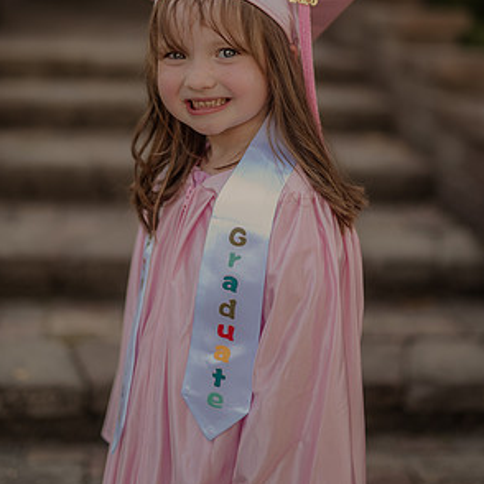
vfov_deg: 26.2
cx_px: 241
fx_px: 1028
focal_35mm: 65
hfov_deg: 26.5
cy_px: 127
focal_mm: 50
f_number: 2
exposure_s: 1/250
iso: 80
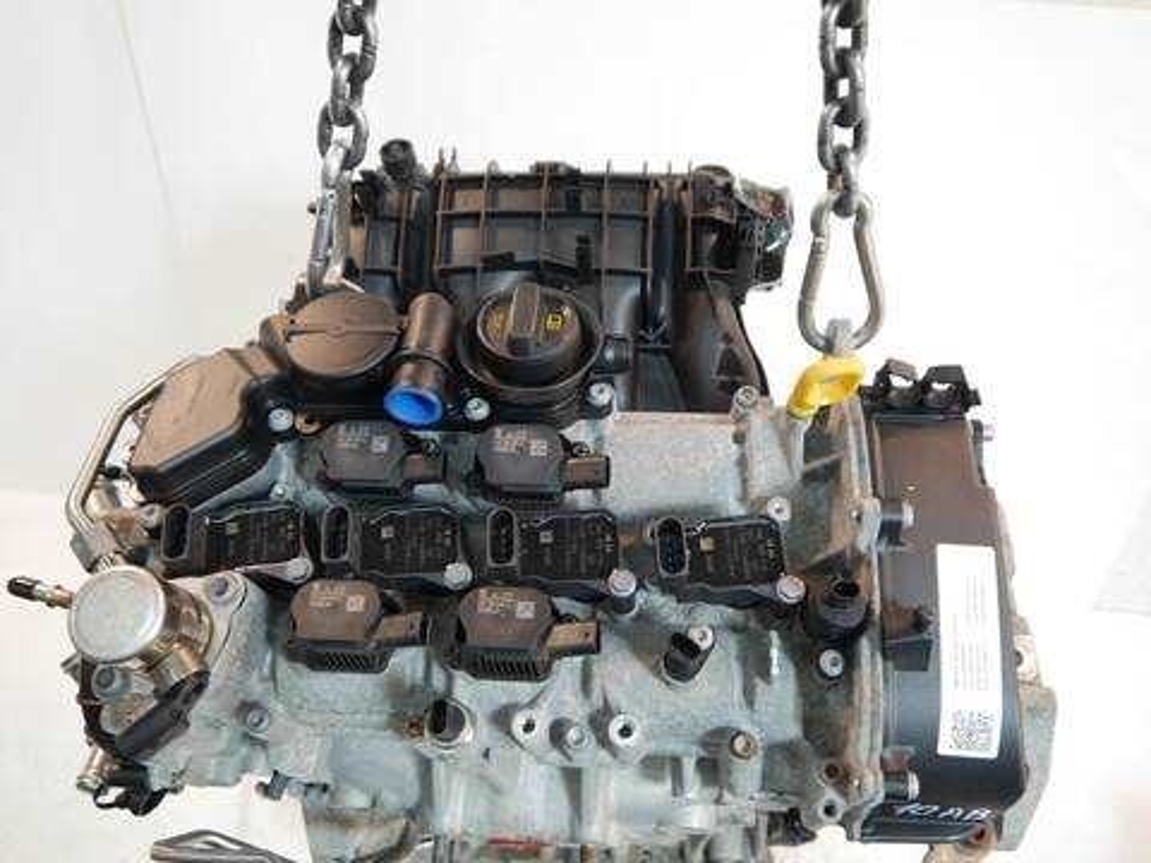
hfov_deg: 63.4
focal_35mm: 28
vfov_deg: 49.7
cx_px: 576
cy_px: 432
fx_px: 931
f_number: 3.5
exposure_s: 1/60
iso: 500
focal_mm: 14
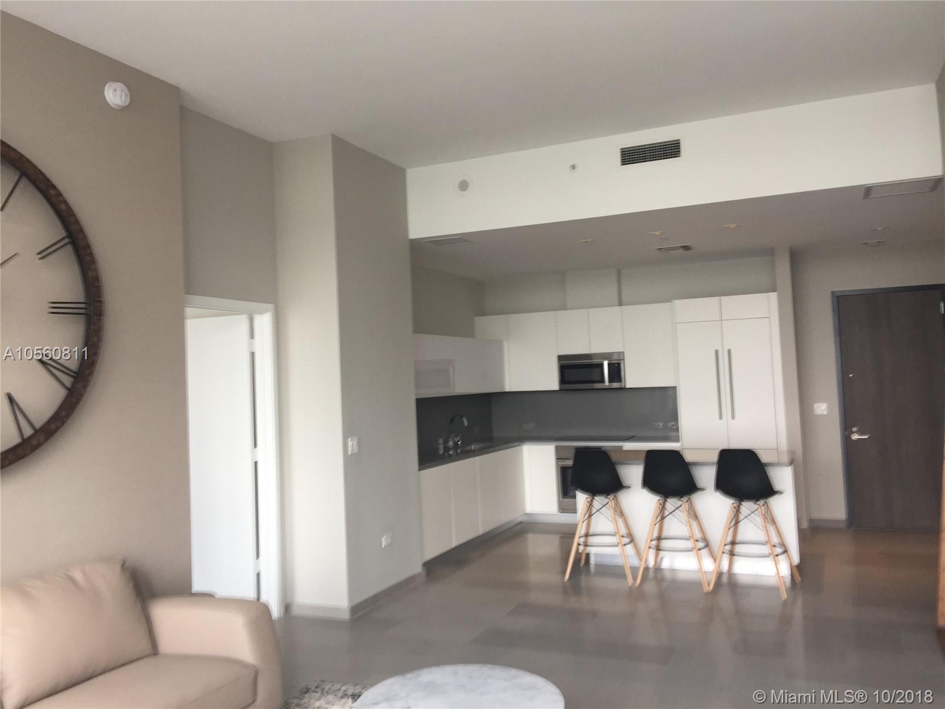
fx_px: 792
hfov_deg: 61.7
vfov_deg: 48.2
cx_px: 472
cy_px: 354
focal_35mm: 29
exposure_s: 1/60
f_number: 2.2
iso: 40
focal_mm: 4.15
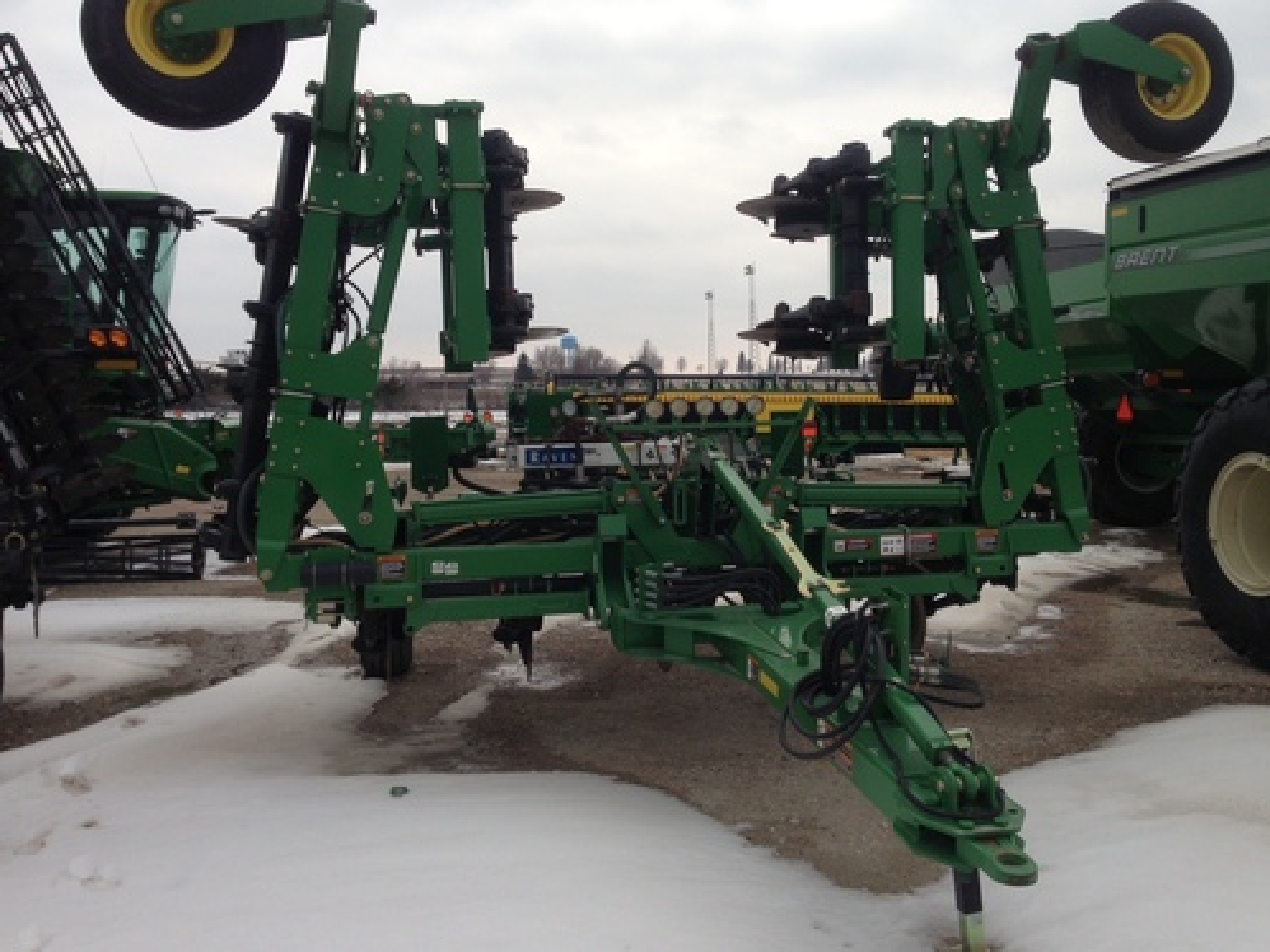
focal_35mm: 36
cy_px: 440
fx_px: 1320
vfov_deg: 39.6
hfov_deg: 51.3
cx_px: 685
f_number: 2.4
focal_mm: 4.13
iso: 50
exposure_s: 1/1550
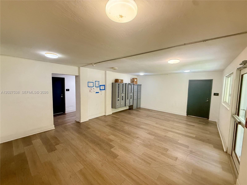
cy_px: 92
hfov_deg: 102.1
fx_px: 100
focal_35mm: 14
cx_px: 124
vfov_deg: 85.7
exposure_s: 1/120
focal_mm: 2.22
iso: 500
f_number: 2.2
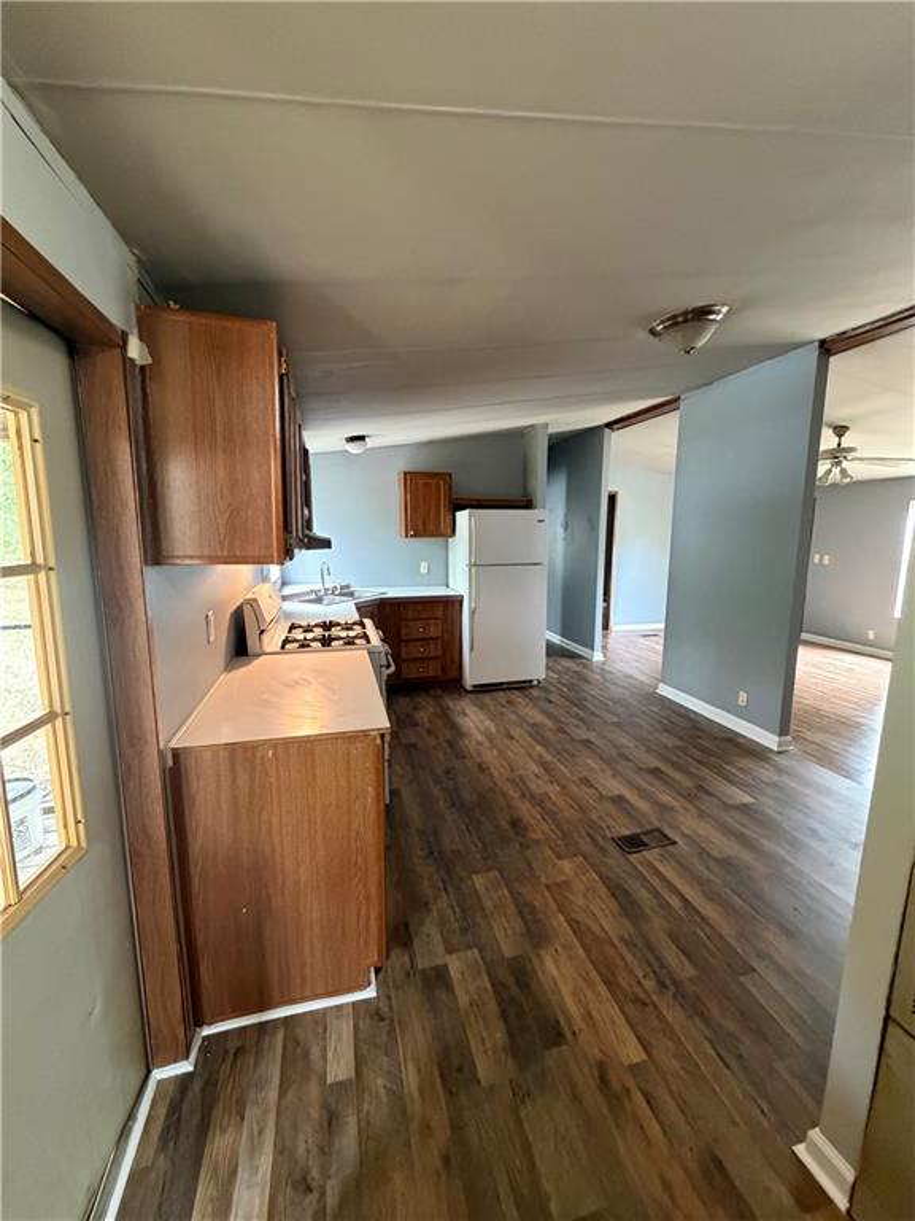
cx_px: 458
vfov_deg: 102.1
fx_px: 493
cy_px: 610
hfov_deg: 85.7
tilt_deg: -8.0
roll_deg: -0.2
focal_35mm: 14
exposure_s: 1/60
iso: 800
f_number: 2.2
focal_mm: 2.22
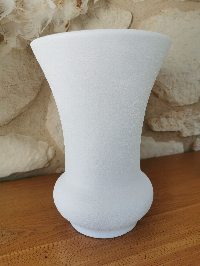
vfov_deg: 65.3
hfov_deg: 51.4
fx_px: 208
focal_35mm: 27
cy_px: 133
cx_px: 100
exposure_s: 1/100
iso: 50
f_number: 1.6
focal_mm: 5.56
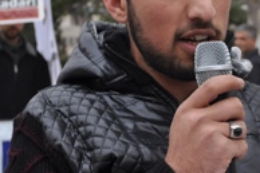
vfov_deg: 11.2
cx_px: 178
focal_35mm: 121
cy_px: 24
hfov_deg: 16.9
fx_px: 874
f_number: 5.6
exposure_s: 1/125
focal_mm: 35
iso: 220
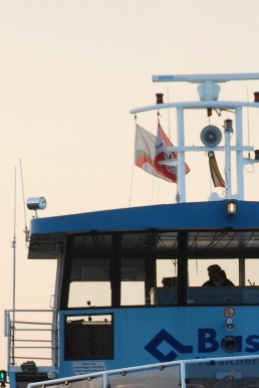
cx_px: 277
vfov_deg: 5.7
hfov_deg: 3.8
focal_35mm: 358
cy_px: 419
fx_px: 3856
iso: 220
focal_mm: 90
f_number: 5.6
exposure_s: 1/125
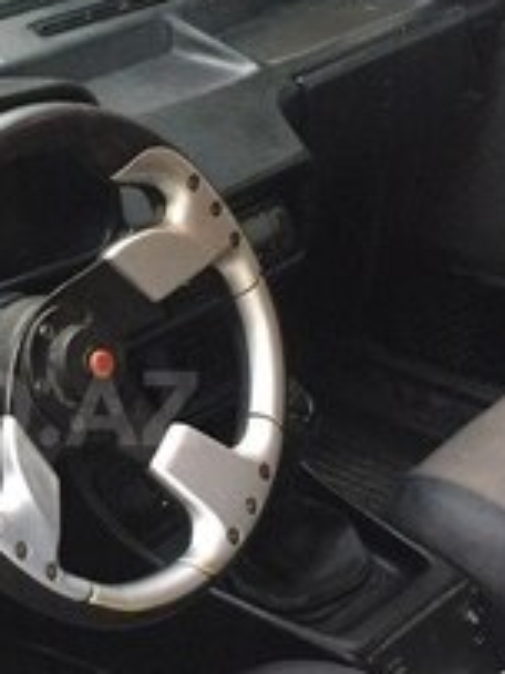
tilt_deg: -30.3
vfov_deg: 27.3
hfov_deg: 19.8
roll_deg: +1.3
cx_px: -56
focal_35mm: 71
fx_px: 1383
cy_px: 408
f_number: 2.2
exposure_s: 1/17
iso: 250
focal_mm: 4.15
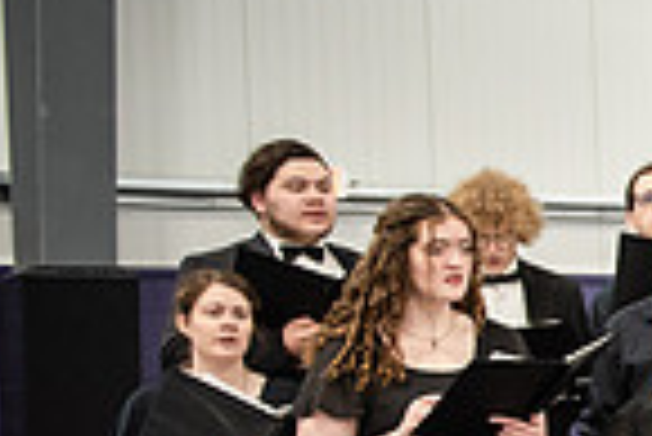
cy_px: 479
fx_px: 2248
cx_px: 1295
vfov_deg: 10.9
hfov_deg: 14.0
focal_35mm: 124
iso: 3200
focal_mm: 31
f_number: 2.8
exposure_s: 1/160
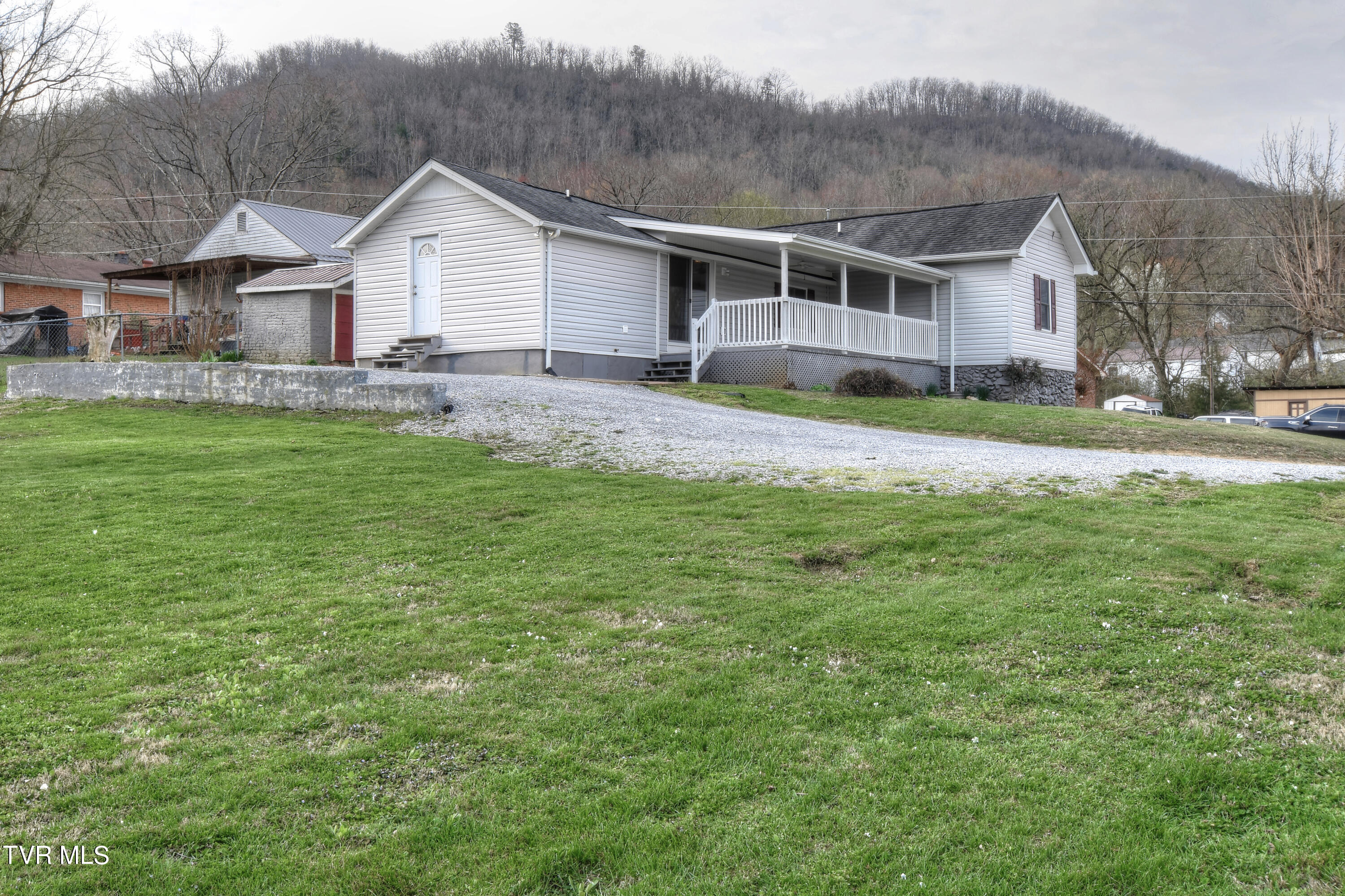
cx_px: 672
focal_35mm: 33
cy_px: 448
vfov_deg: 40.0
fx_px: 1233
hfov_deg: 57.2
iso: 100
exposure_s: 1/1.67
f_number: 20
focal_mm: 22
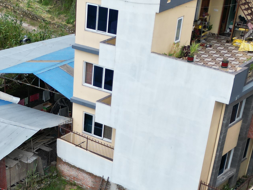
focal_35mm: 76
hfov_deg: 24.9
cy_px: 262
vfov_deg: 17.8
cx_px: 24
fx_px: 556
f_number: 1.7
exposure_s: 1/2000
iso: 140
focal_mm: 6.72
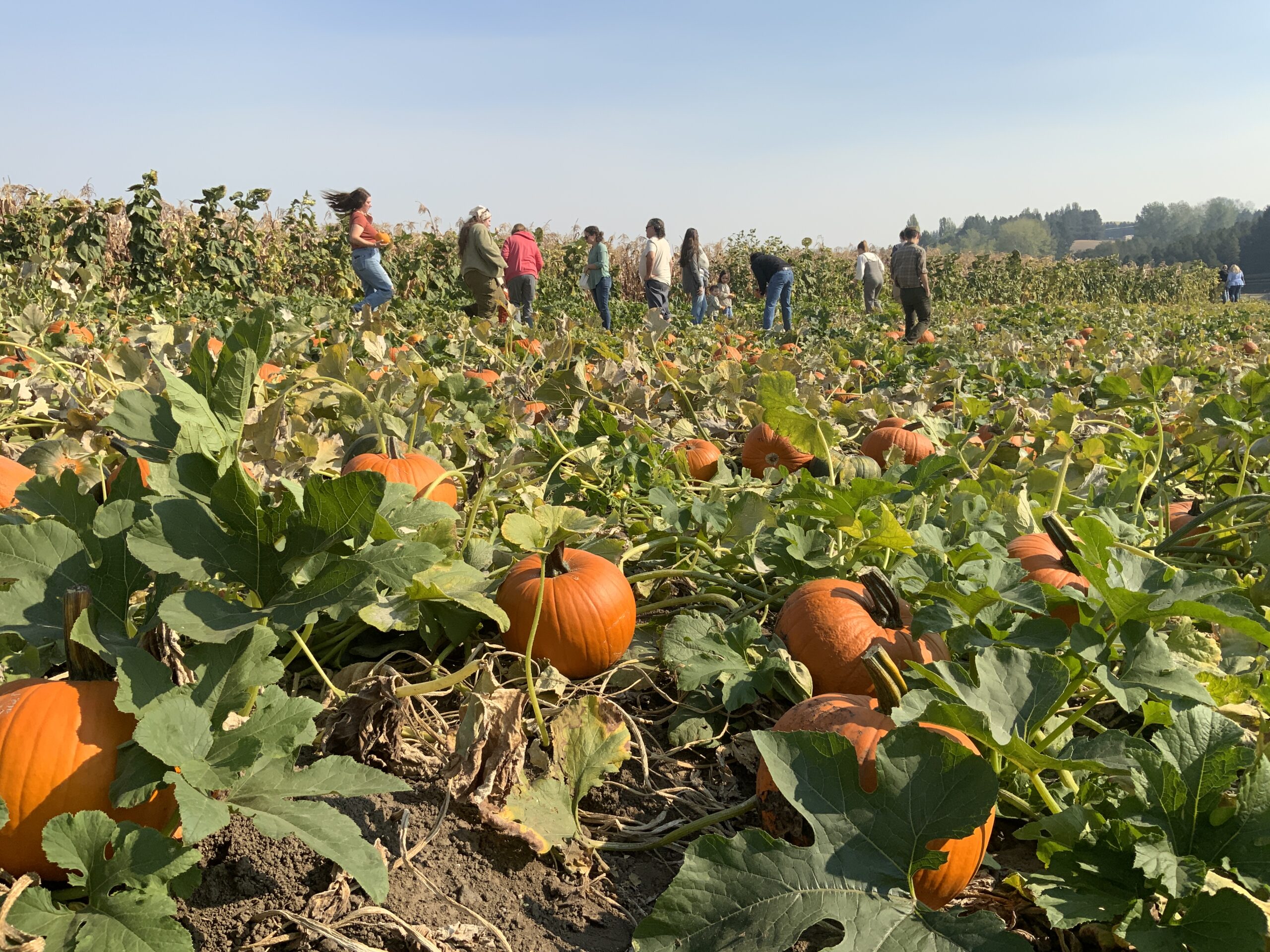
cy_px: 476
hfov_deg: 61.7
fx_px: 1064
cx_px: 635
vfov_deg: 48.2
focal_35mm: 29
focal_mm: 3
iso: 16
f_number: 1.8
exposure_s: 1/1786
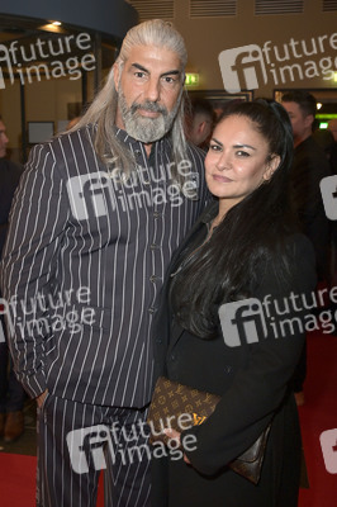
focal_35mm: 35
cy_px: 254
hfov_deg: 37.8
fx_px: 492
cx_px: 168
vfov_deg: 54.5
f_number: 5.6
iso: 500
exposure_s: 1/40
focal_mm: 35
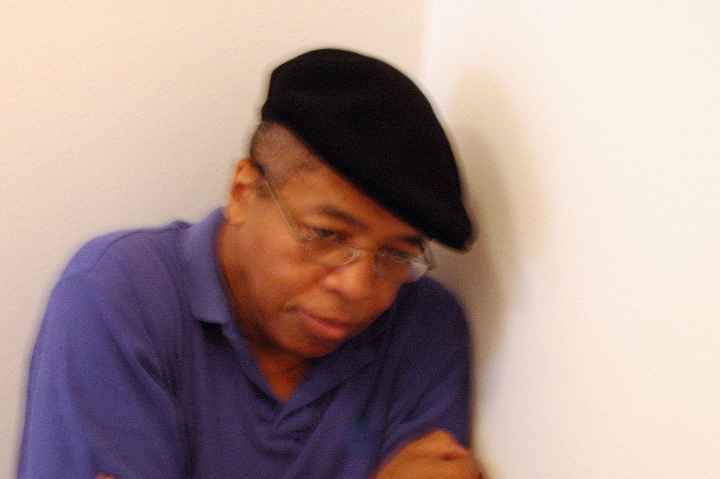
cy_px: 281
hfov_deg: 25.7
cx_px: 345
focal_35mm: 79
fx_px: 1579
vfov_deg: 17.2
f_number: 4.2
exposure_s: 1/8
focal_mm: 42
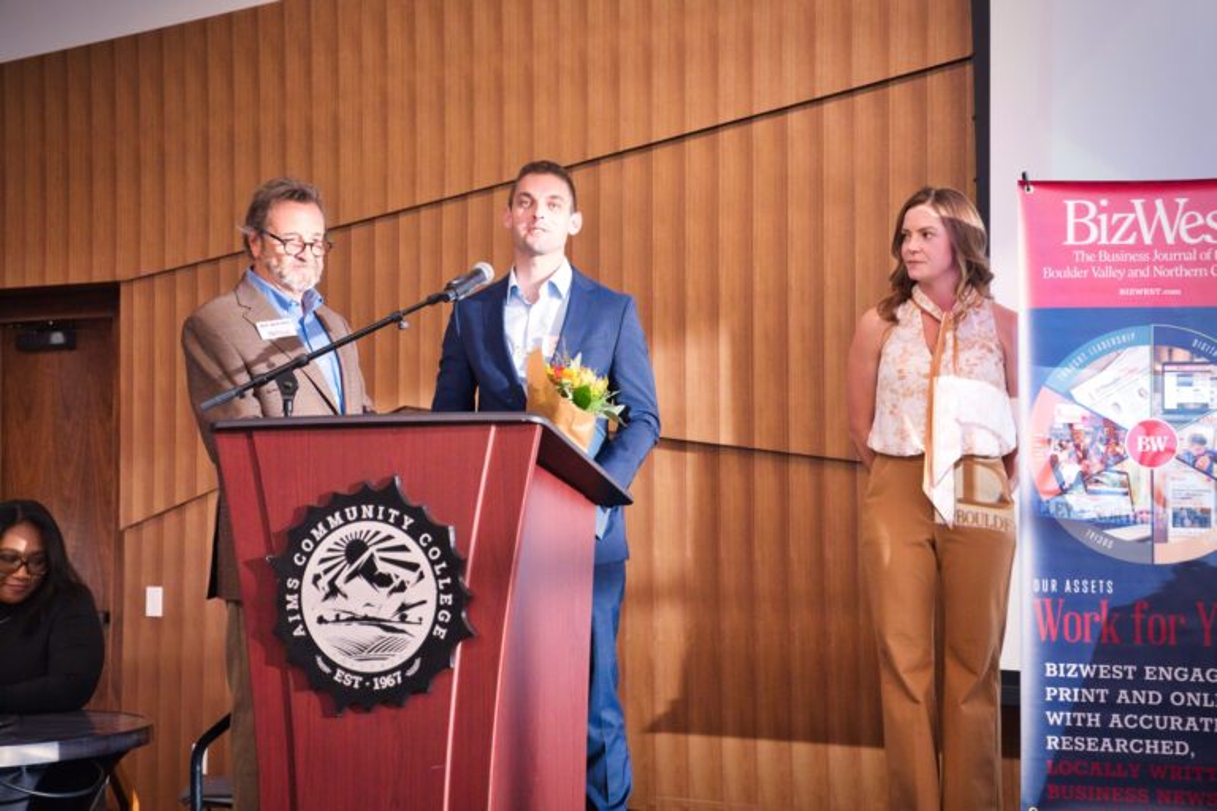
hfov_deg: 33.9
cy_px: 406
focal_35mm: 59
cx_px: 608
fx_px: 1994
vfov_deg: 23.0
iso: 6400
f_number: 5.6
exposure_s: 1/160
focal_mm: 59
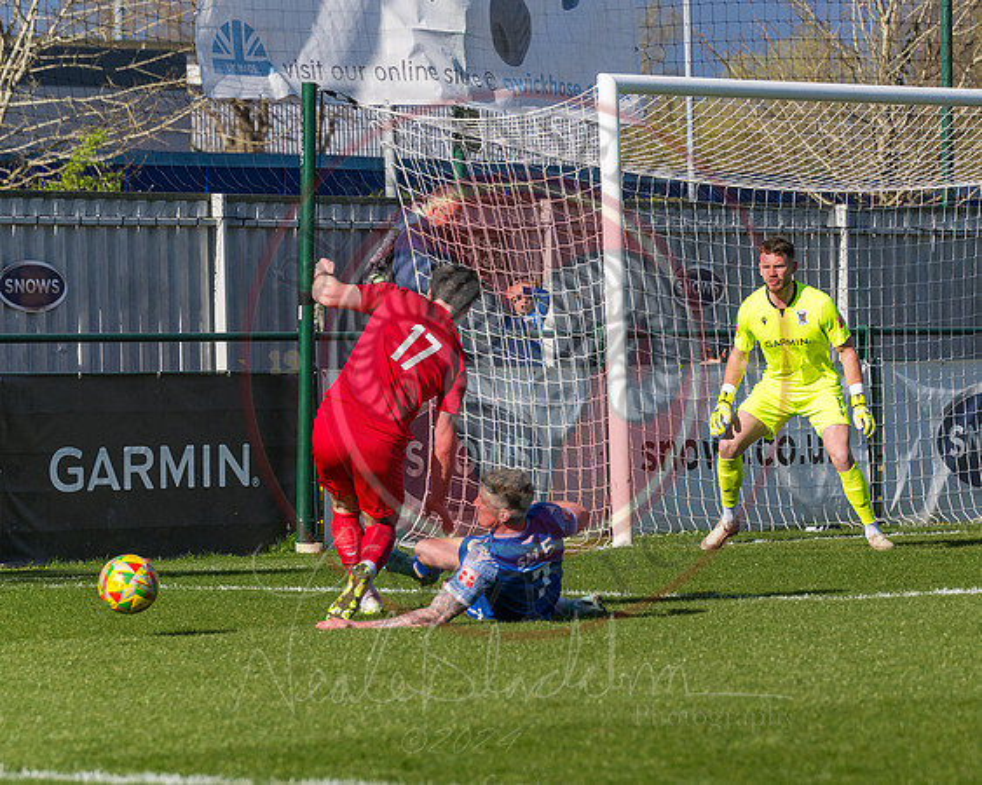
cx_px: 774
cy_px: 594
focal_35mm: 238
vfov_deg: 6.5
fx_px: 6910
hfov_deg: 8.1
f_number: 4
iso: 200
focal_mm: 93
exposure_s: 1/3200
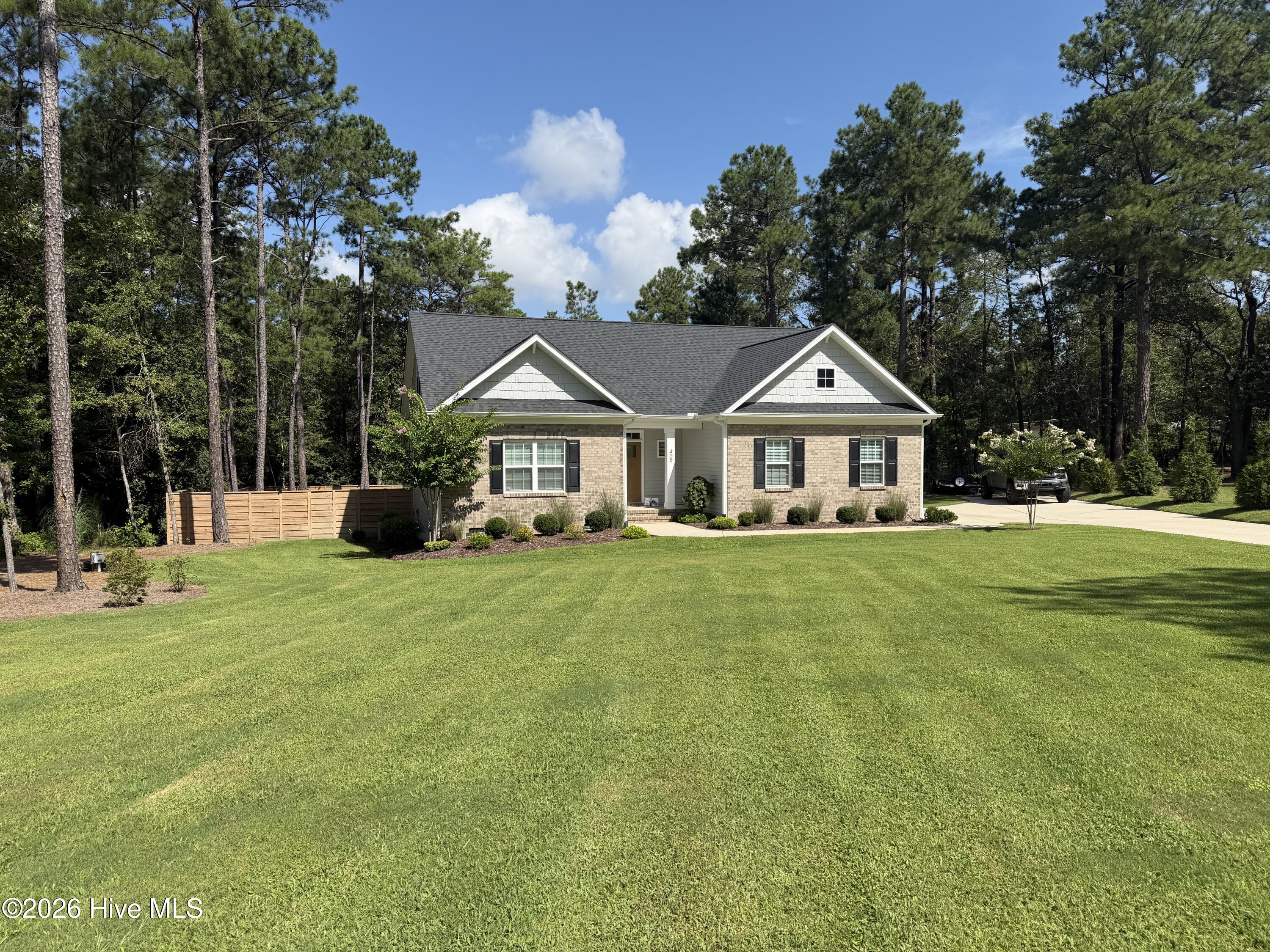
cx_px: 635
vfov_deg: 56.8
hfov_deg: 71.6
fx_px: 881
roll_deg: -0.2
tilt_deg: -1.7
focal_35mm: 24
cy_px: 476
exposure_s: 1/3759
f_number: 1.78
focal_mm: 6.76
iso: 80
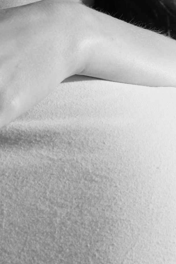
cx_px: -3
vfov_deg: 16.8
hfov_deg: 11.3
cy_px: 17
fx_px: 881
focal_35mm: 120
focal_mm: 32.3
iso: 640
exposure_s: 1/1900
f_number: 7.1
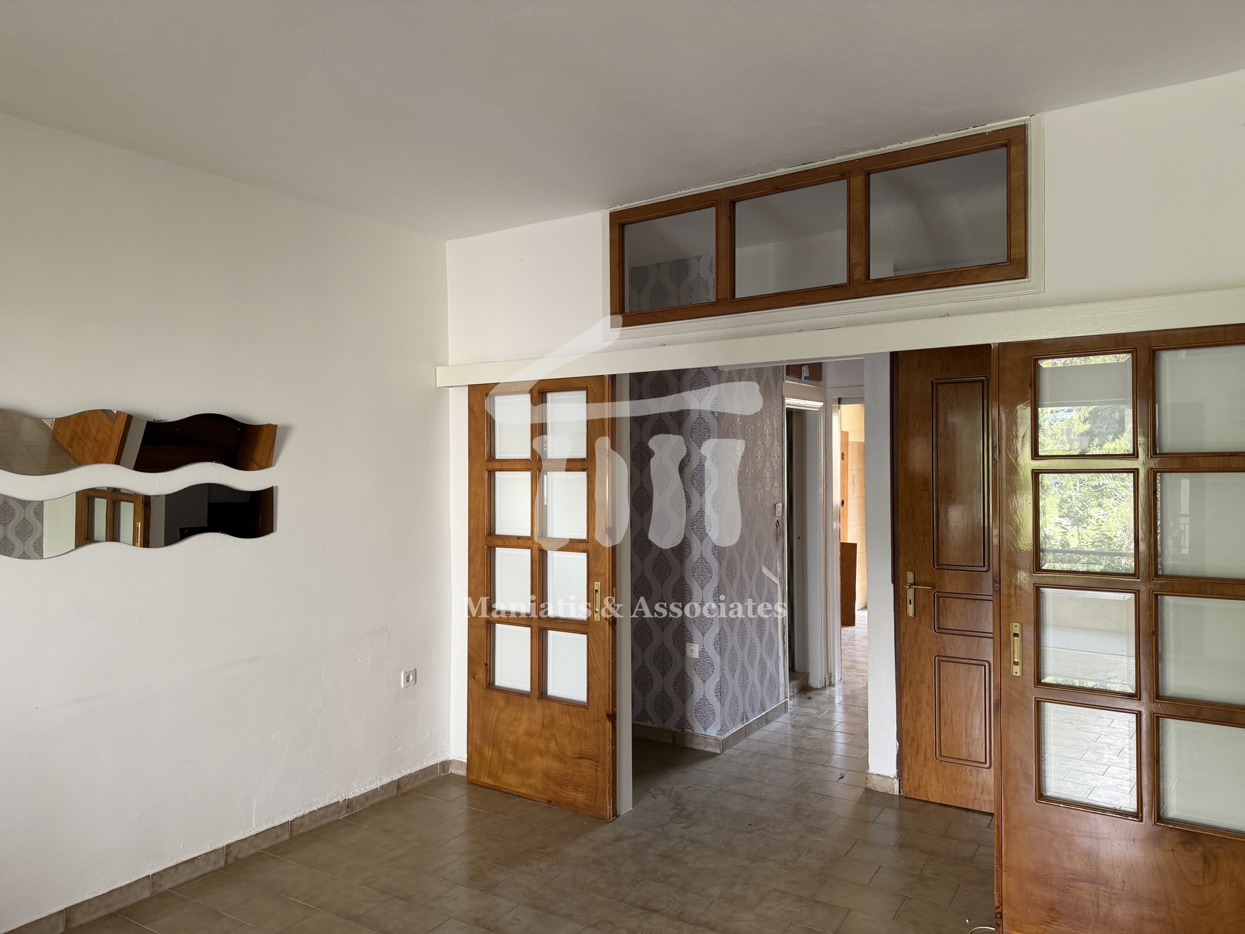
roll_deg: +0.3
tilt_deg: +0.7
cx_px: 622
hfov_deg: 71.6
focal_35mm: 24
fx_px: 863
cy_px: 467
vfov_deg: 56.8
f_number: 1.78
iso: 200
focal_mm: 6.76
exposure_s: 1/121
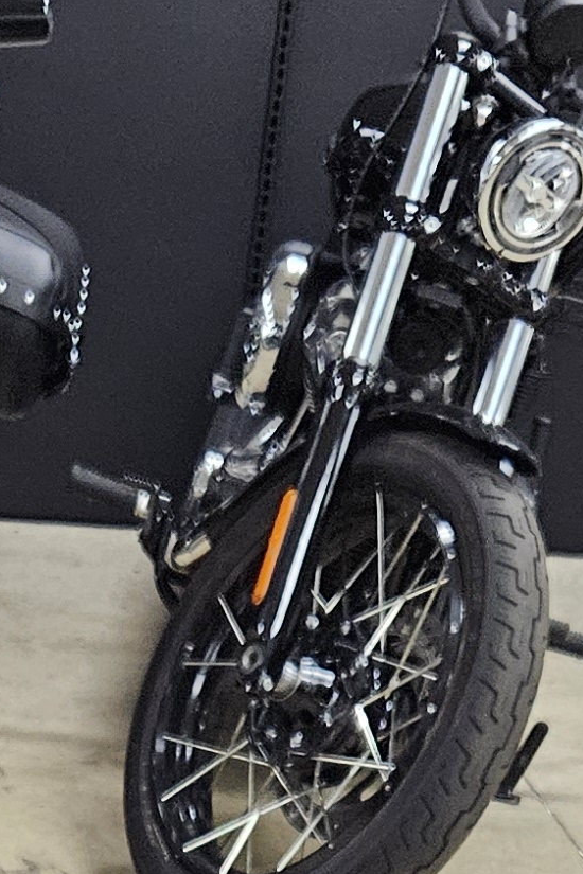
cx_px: 60
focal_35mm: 116
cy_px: 1381
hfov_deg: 11.7
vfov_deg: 15.9
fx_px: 2818
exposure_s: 1/120
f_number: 1.8
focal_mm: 5.4
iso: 800
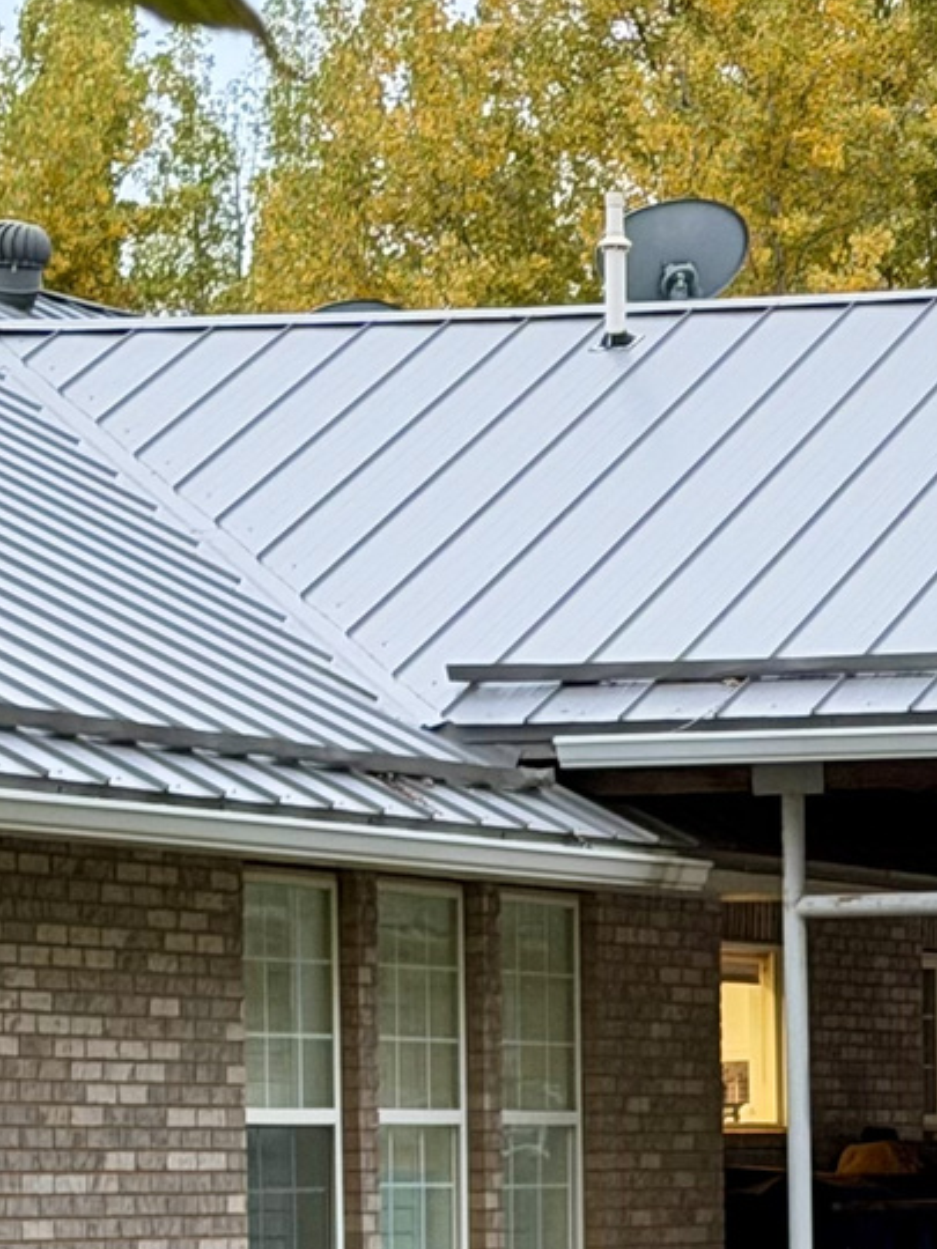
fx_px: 6569
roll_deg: +0.8
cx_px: 1462
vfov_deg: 10.8
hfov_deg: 8.0
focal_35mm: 182
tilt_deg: +0.5
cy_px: 1080
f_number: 1.78
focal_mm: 6.76
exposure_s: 1/60
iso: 250
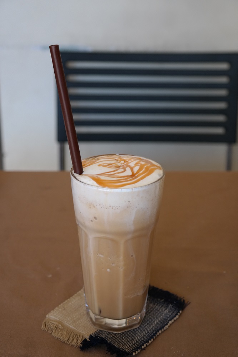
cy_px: 178
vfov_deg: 32.9
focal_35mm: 61
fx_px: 605
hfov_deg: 22.2
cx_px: 119
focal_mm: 40
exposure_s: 1/60
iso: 400
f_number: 5
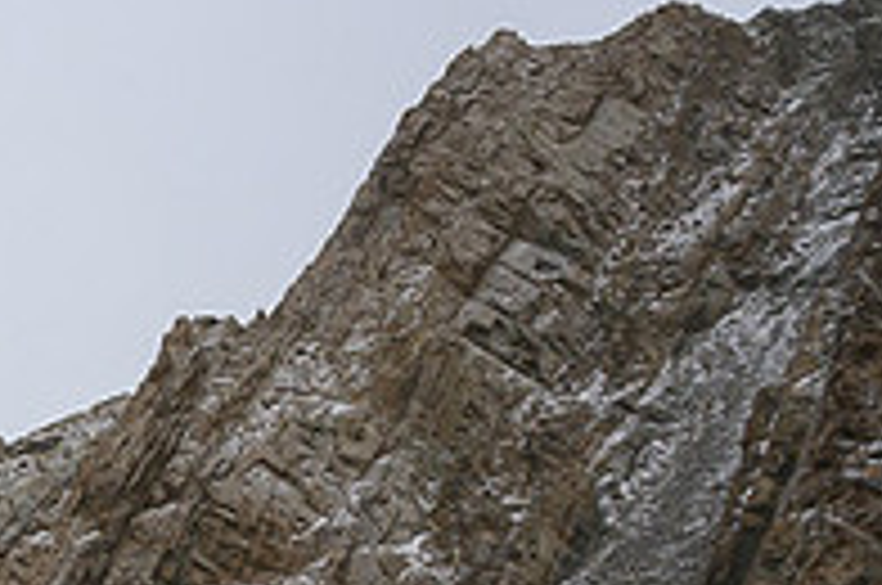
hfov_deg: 24.2
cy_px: 752
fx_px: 1737
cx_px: -324
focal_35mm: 71
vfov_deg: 17.9
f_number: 7.1
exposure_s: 1/200
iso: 640
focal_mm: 24
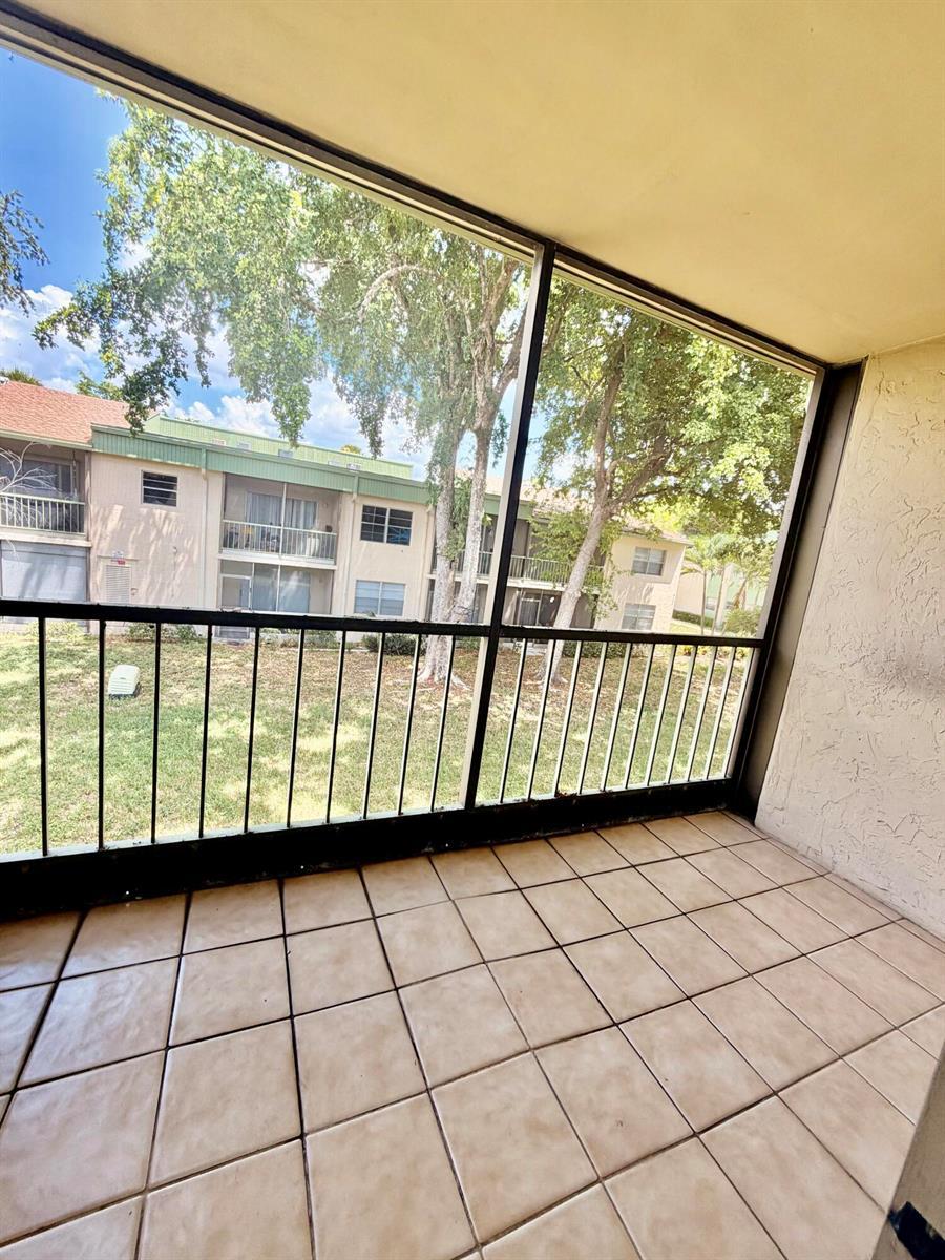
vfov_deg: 102.1
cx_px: 472
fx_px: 510
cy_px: 630
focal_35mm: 14
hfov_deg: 85.7
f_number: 2.2
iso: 50
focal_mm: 2.22
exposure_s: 1/131
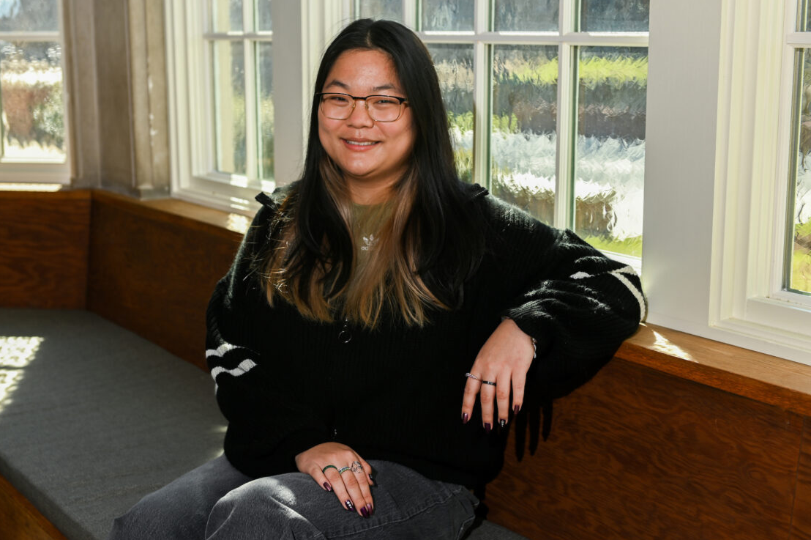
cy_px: 234
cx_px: 348
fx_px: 1171
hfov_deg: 38.1
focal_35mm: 52
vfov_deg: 25.9
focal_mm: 45
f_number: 4
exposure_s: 1/200
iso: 80
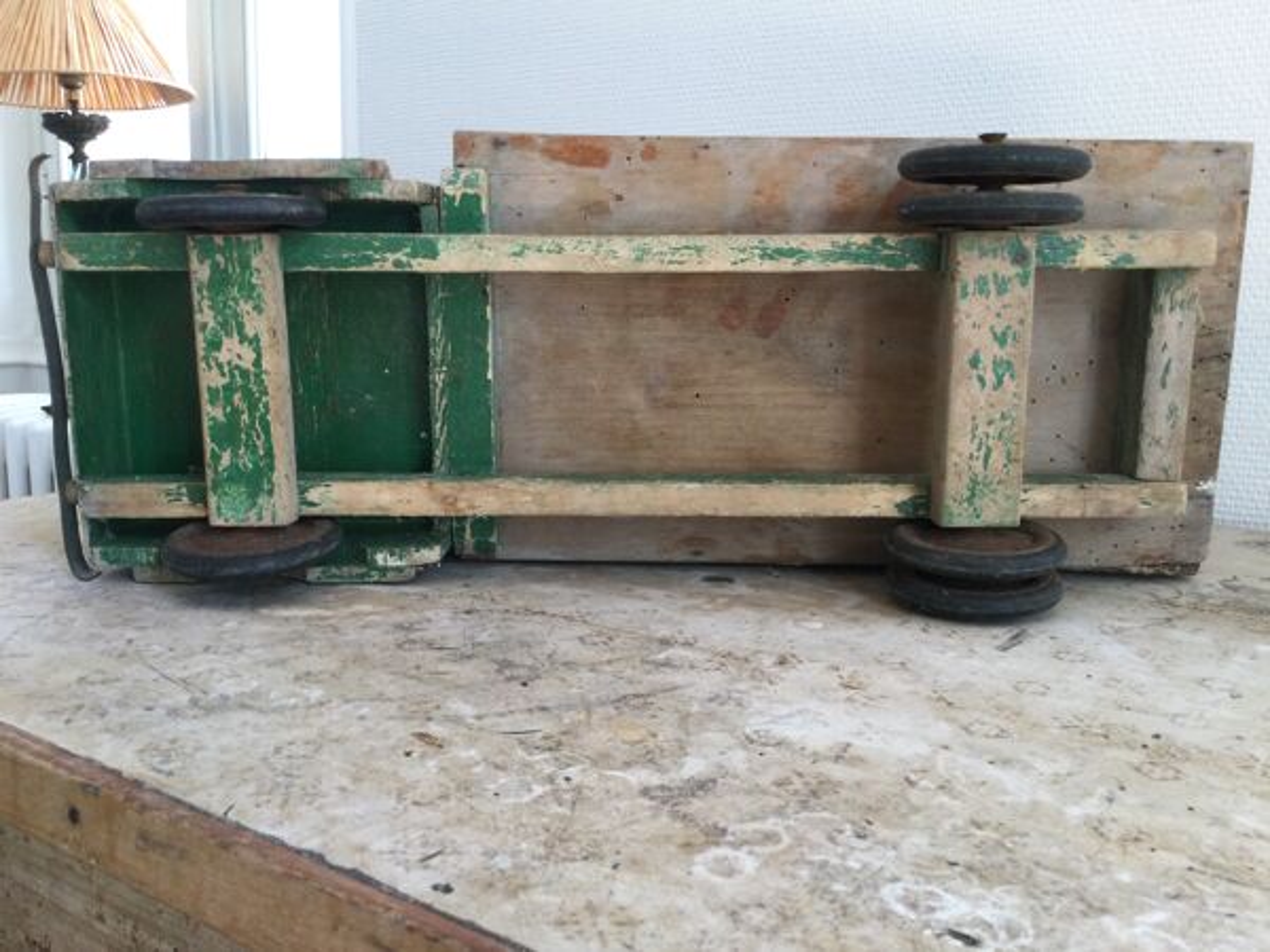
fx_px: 1137
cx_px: 635
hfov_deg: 58.4
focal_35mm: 31
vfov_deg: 45.4
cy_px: 476
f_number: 2.4
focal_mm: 3.3
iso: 64
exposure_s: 1/33
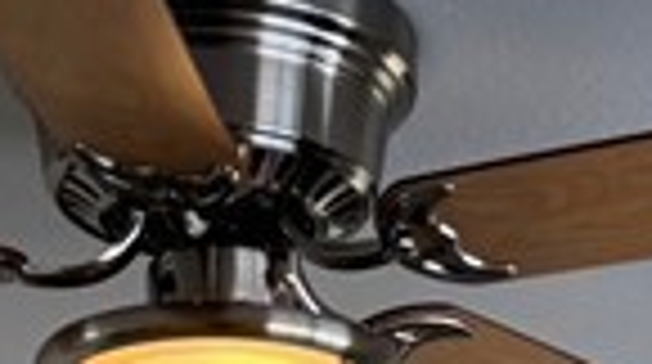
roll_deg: -0.4
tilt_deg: -4.6
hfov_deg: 11.6
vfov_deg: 5.4
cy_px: 1636
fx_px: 3193
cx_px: 603
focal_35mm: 185
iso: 80
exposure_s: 1/192
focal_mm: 6.76
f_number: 1.78
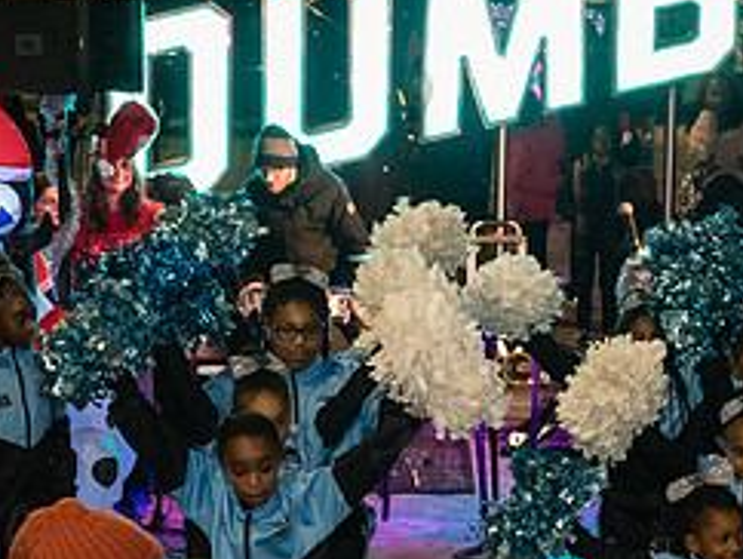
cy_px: 406
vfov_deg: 11.4
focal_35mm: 130
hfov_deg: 15.2
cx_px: 371
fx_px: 2793
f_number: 3.5
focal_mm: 52
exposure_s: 1/160
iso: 6400
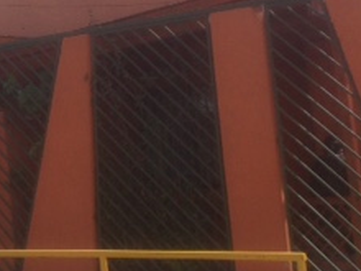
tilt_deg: +7.0
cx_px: 11
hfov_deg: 19.9
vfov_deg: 15.3
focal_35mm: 96
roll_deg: +5.6
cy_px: 39
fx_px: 1001
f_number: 2.4
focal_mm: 4.12
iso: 50
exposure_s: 1/1178
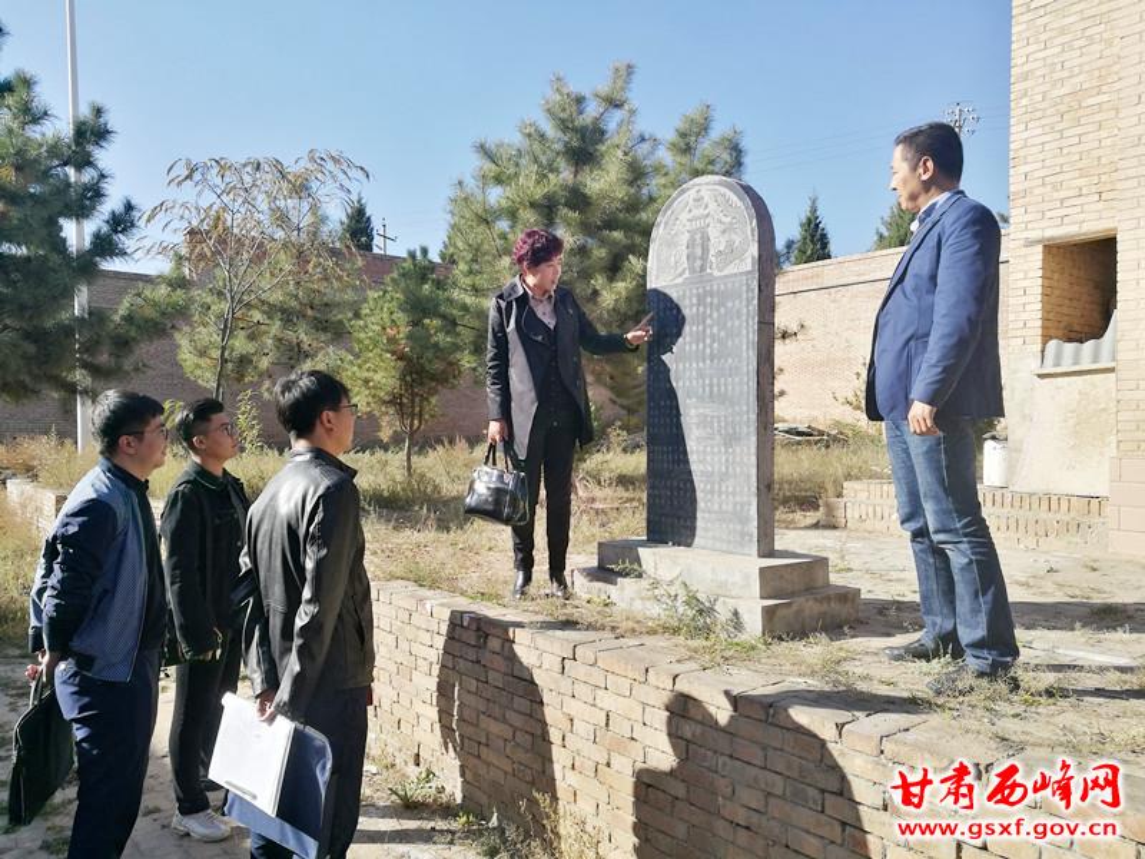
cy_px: 430
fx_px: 893
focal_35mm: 27
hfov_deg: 65.3
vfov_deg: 51.4
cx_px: 572
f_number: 2.2
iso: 50
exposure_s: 1/838
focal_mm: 4.5
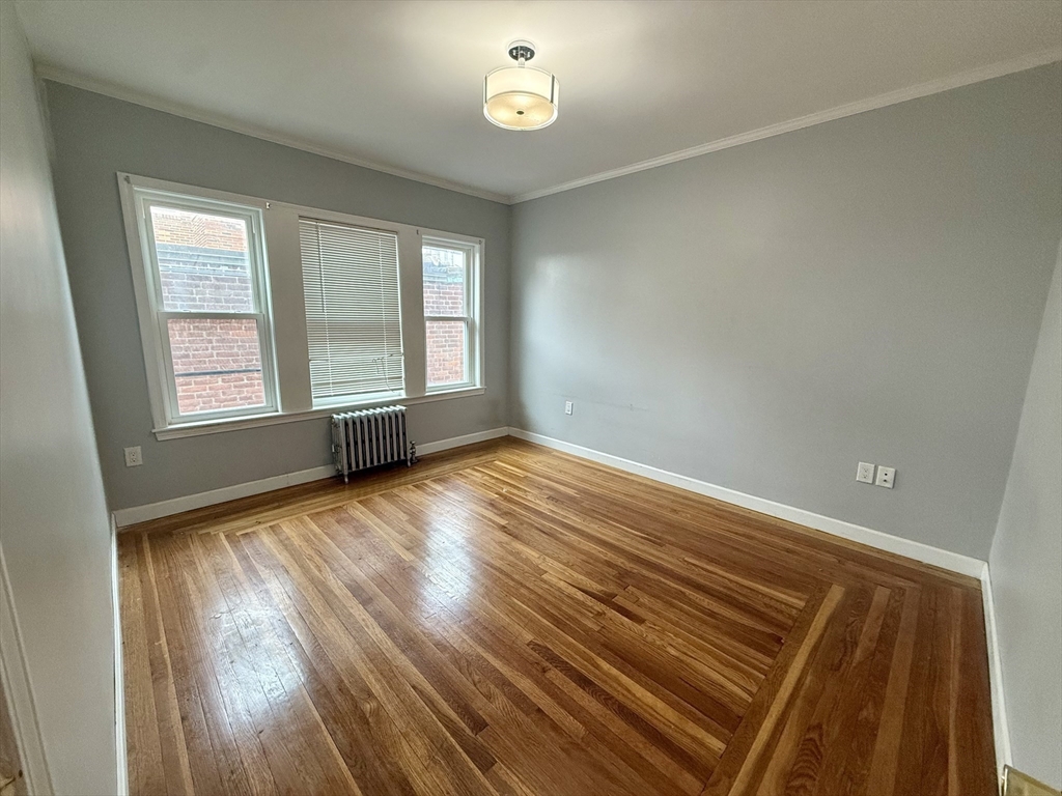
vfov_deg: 85.7
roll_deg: -0.9
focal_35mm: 14
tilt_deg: -10.6
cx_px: 531
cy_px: 398
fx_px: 430
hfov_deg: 102.1
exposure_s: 1/120
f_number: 2.2
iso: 320
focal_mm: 2.22
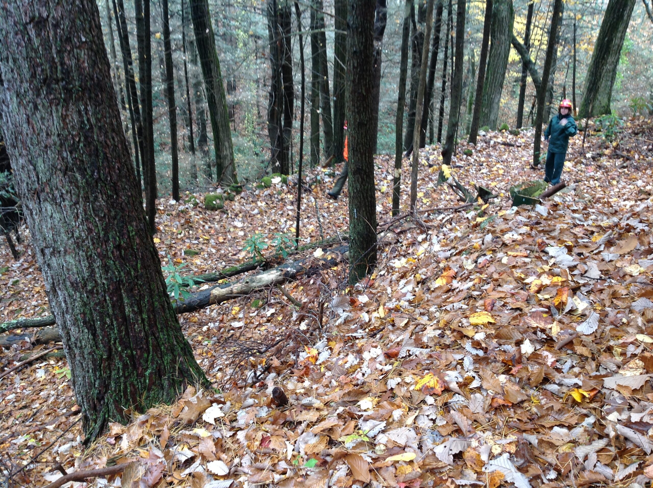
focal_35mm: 35
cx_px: 326
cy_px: 244
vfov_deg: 40.6
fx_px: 659
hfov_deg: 52.7
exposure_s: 1/20
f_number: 2.4
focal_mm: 4.28
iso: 64
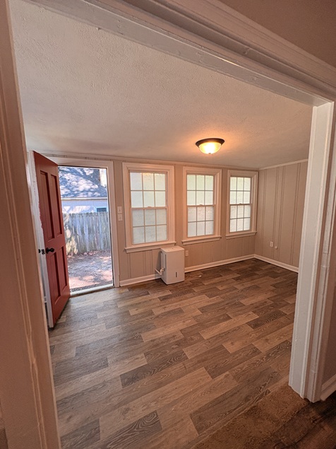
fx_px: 181
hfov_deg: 85.7
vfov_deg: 102.1
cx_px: 168
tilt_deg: -7.2
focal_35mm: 14
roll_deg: +1.6
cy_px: 224
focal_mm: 2.22
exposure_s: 1/120
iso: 200
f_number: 2.2
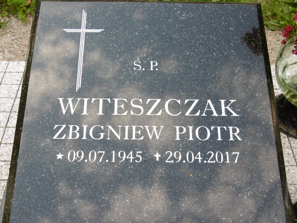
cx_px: 148
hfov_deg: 37.5
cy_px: 112
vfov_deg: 28.6
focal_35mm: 51
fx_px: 438
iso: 100
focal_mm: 9.2
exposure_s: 1/125
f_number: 4
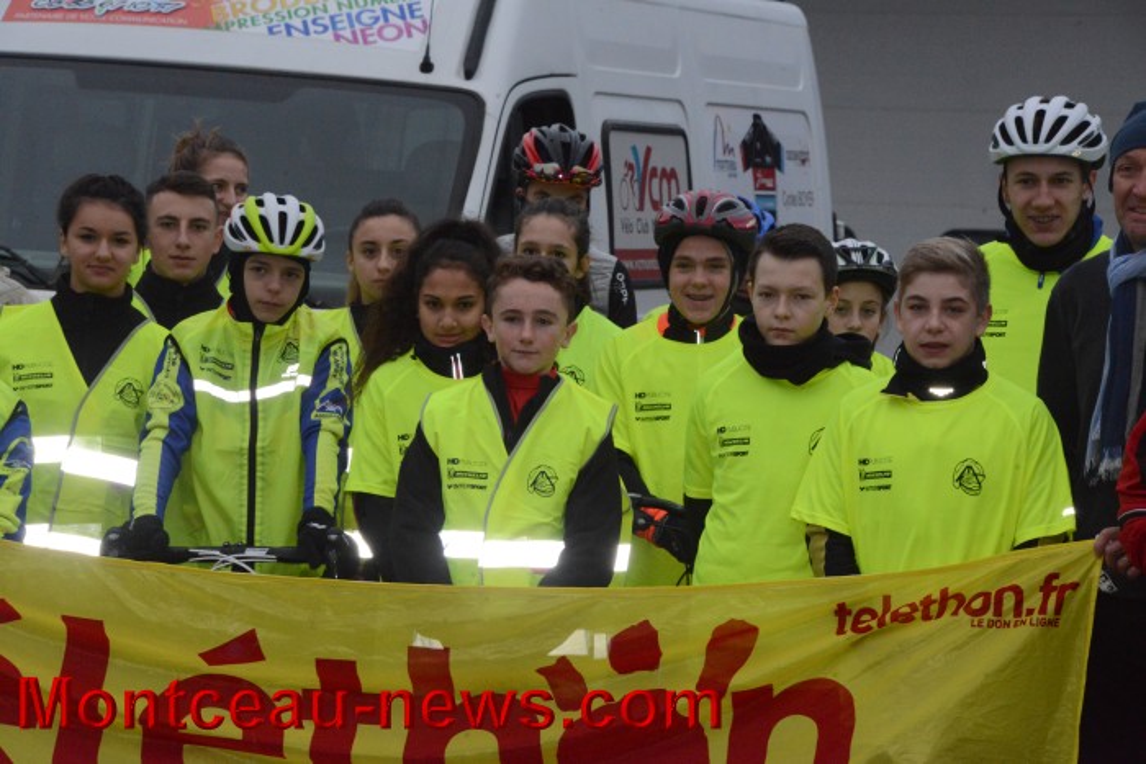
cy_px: 382
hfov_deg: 12.1
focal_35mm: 170
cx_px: 573
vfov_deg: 8.1
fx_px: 5412
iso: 6400
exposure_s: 1/250
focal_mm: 170
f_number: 13
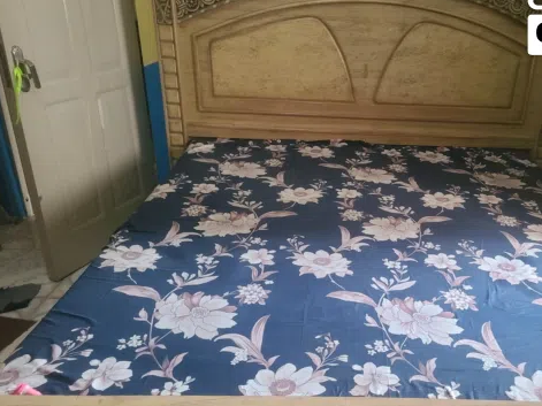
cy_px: 221
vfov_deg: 41.7
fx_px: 532
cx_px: 354
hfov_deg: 53.1
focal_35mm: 34
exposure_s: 1/39
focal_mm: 7
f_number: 1.8
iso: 500
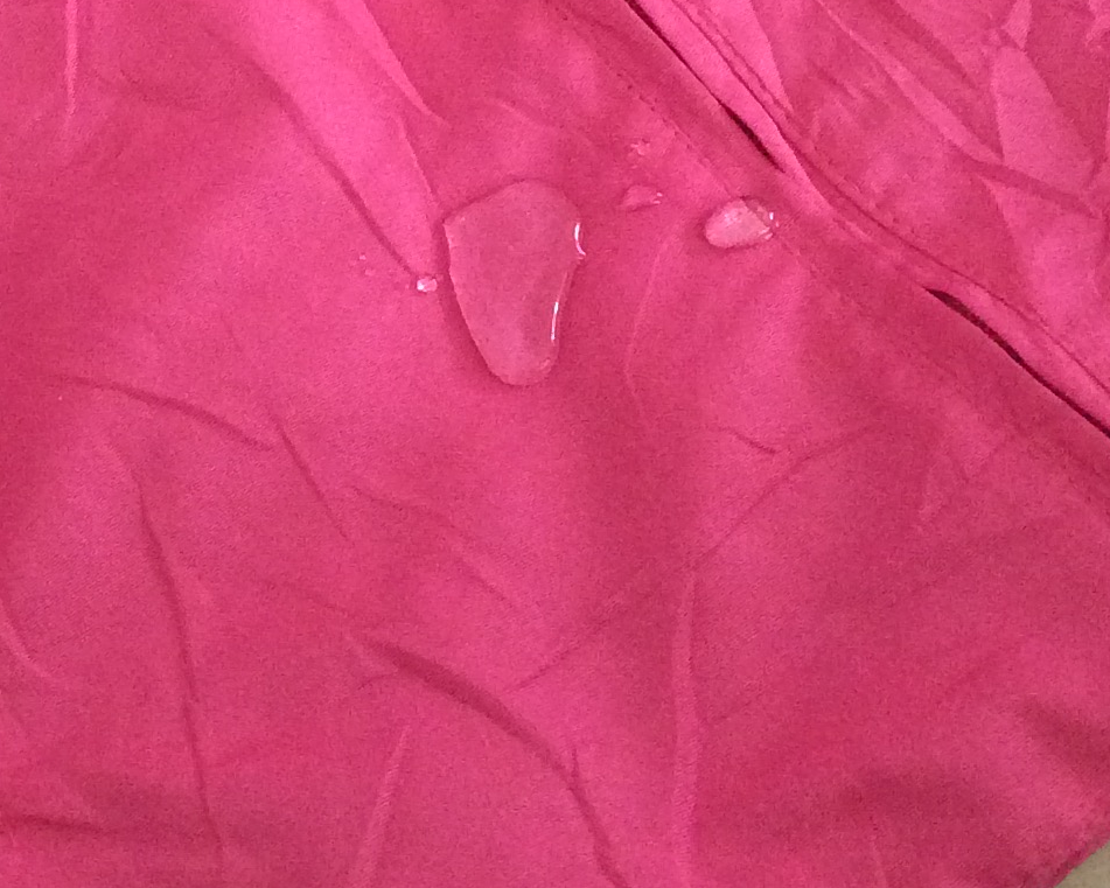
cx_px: 92
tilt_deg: -52.2
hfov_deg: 21.9
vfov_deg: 17.6
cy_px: -6
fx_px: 2793
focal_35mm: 85
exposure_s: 1/25
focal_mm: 3.3
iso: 320
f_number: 2.4
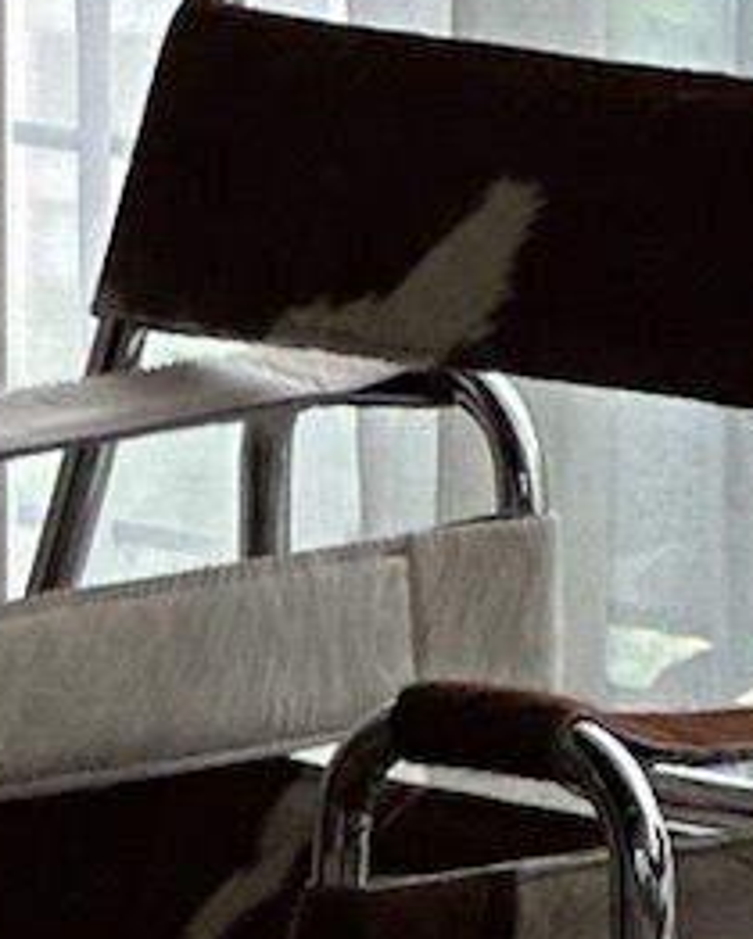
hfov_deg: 2.6
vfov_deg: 3.3
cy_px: -1315
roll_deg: +0.1
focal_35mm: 587
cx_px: -914
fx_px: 16333
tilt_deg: -1.0
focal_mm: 9
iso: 50
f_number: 2.8
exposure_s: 1/120
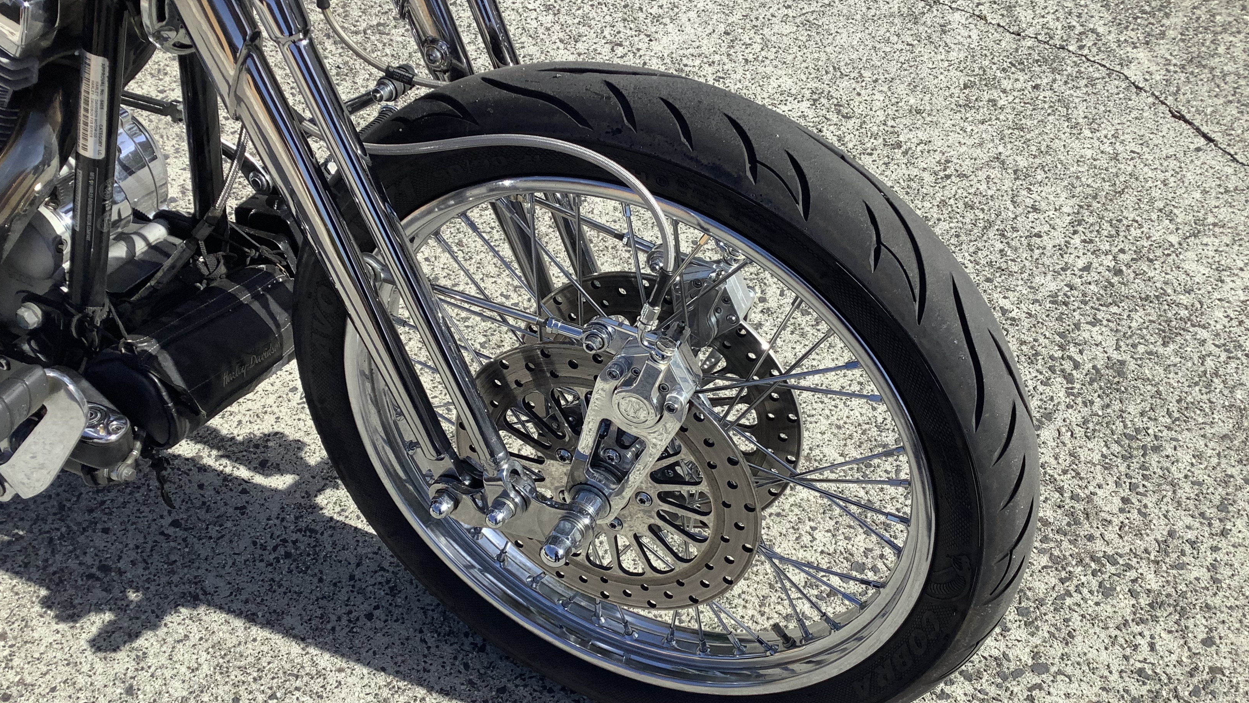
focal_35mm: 34
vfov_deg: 34.6
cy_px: 397
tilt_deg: -54.4
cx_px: 625
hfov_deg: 58.0
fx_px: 1126
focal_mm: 3.3
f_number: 2.4
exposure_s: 1/1072
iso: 25
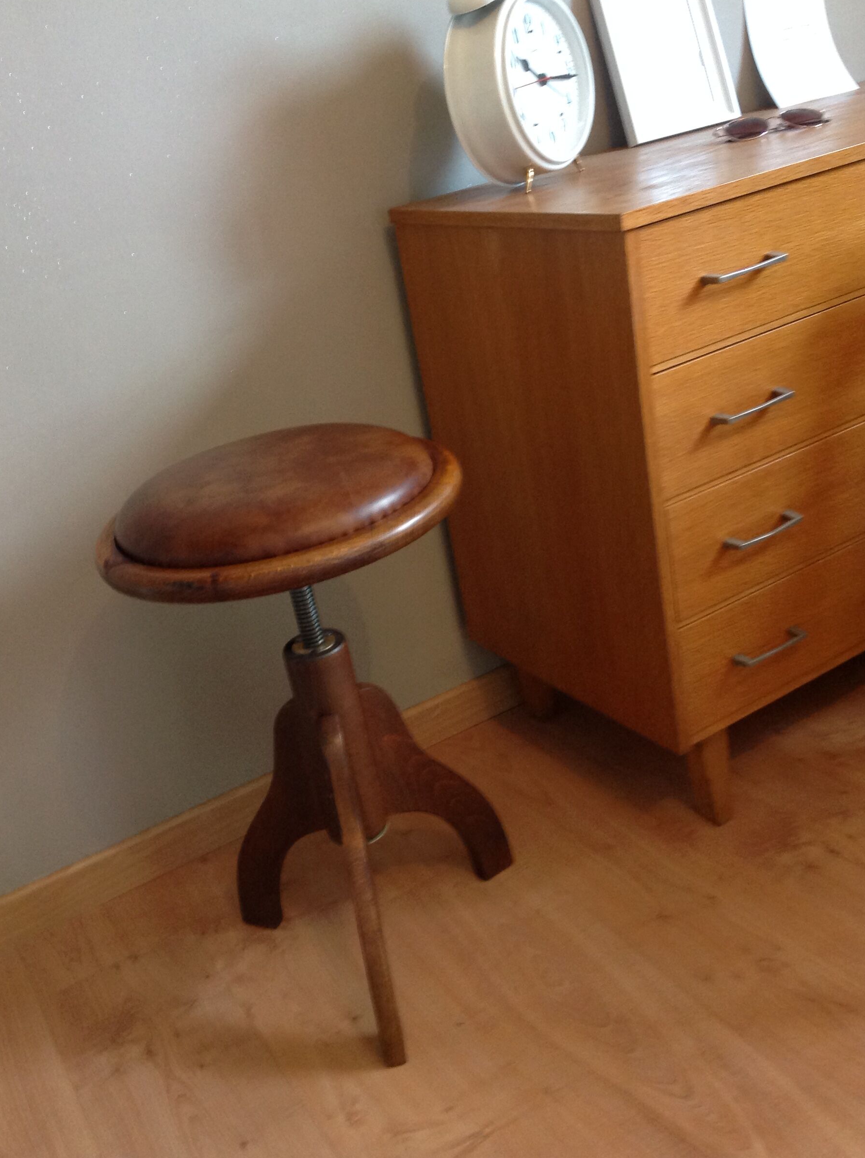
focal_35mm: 38
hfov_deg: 37.6
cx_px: 406
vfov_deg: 49.0
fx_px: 1269
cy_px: 545
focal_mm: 4.28
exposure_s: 1/15
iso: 200
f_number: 2.4
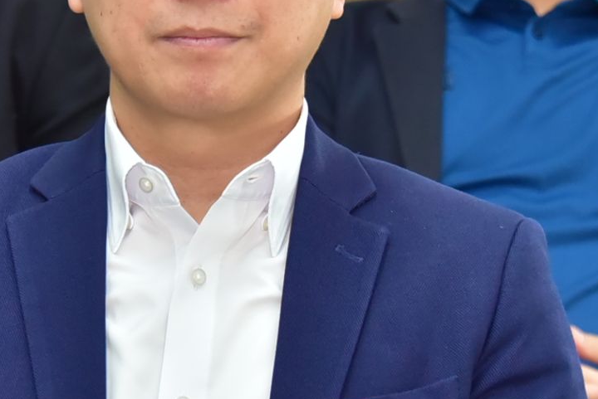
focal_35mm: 295
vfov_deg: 4.7
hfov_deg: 7.0
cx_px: 239
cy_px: 185
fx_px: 4903
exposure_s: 1/160
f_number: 5.6
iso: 2000
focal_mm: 85
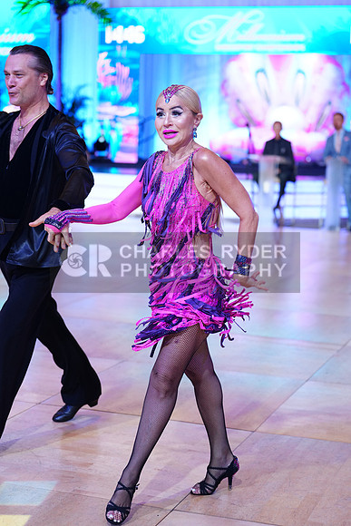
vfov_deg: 28.8
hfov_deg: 19.5
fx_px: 1023
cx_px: 176
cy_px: 263
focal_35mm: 70
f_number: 2.8
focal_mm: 70
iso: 1600
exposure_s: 1/400
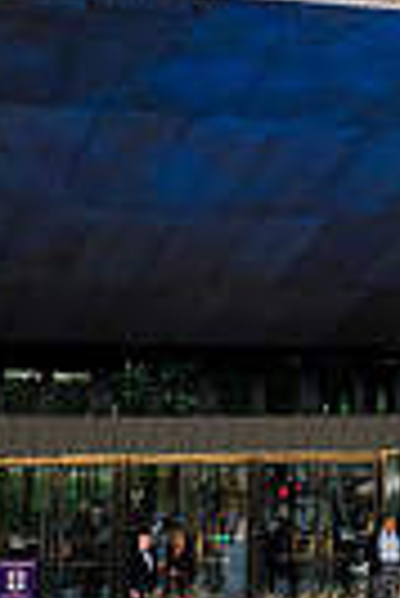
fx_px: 1745
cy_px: -22
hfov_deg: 12.7
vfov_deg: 18.8
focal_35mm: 105
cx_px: 508
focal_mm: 31
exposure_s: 1/160
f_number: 3.5
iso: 800
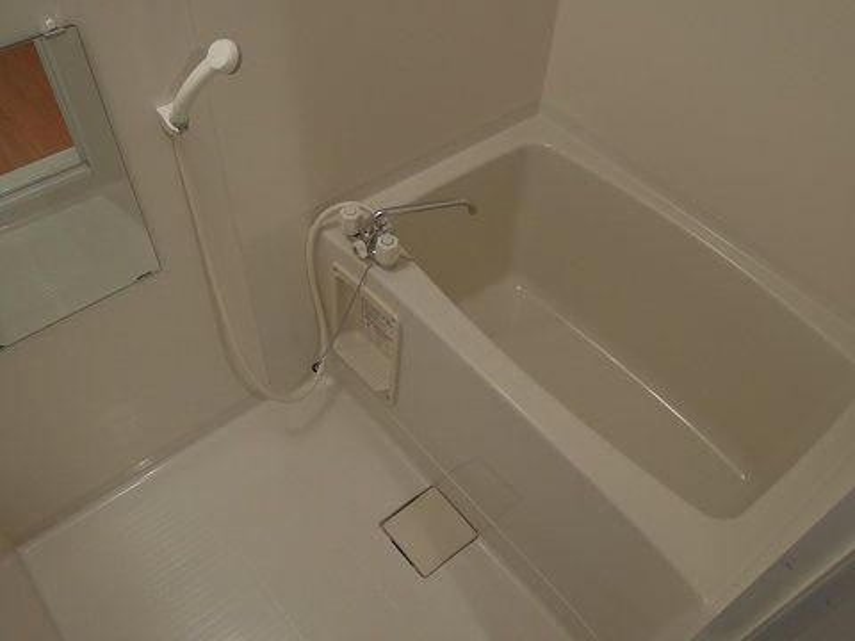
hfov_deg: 58.4
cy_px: 320
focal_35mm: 31
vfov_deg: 45.4
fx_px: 766
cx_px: 428
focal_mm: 5.5
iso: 250
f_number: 3
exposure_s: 1/50
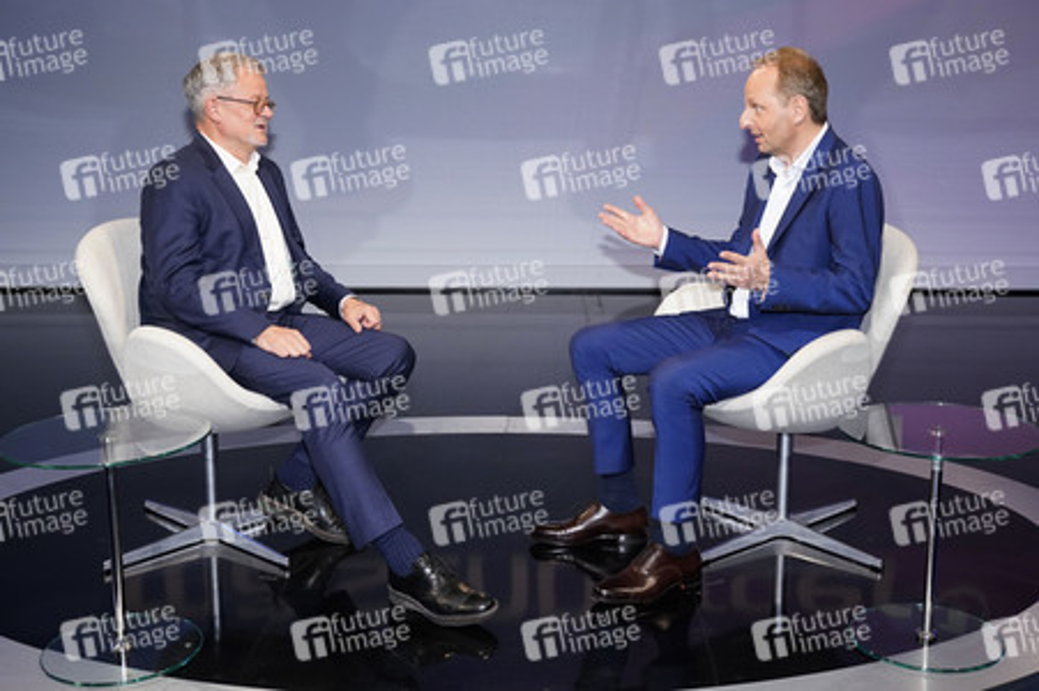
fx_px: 1009
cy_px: 346
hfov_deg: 54.5
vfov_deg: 37.8
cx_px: 520
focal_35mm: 35
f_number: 5
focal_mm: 35
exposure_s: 1/125
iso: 2000
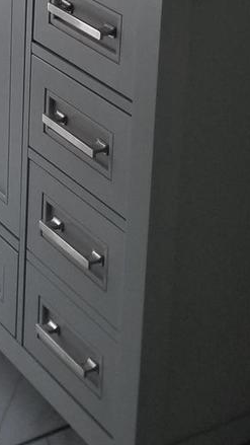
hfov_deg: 12.0
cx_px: -22
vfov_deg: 19.5
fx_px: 1166
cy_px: -163
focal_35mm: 99
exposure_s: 1/120
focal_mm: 4.3
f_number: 1.7
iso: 80
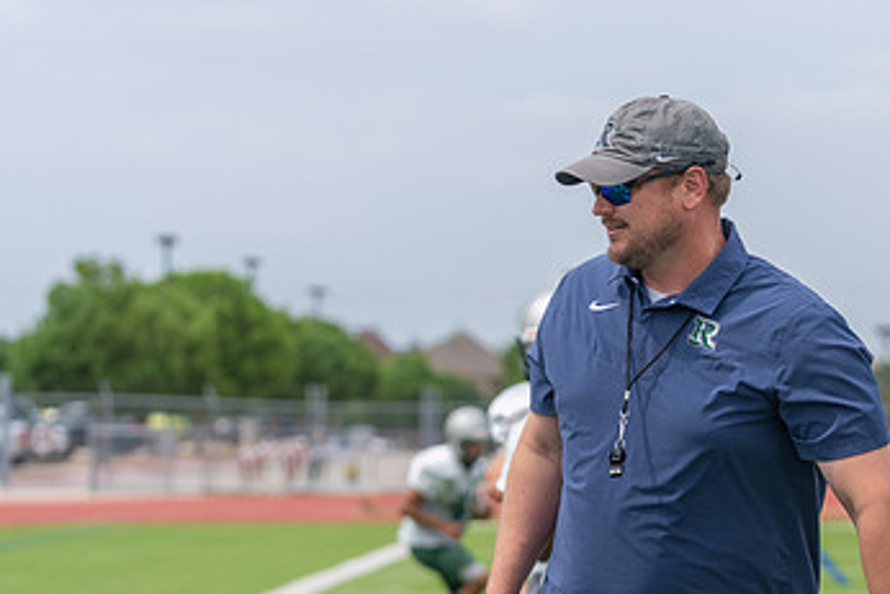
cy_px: 446
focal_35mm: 139
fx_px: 3438
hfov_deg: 14.7
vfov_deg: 9.9
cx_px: 653
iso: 100
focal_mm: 78
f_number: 3.2
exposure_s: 1/1250
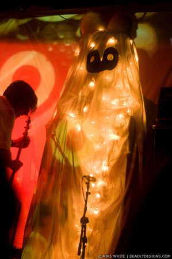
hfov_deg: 18.1
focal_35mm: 75
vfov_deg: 27.0
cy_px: 130
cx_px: 86
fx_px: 539
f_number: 1.8
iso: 1000
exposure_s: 1/80
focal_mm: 50
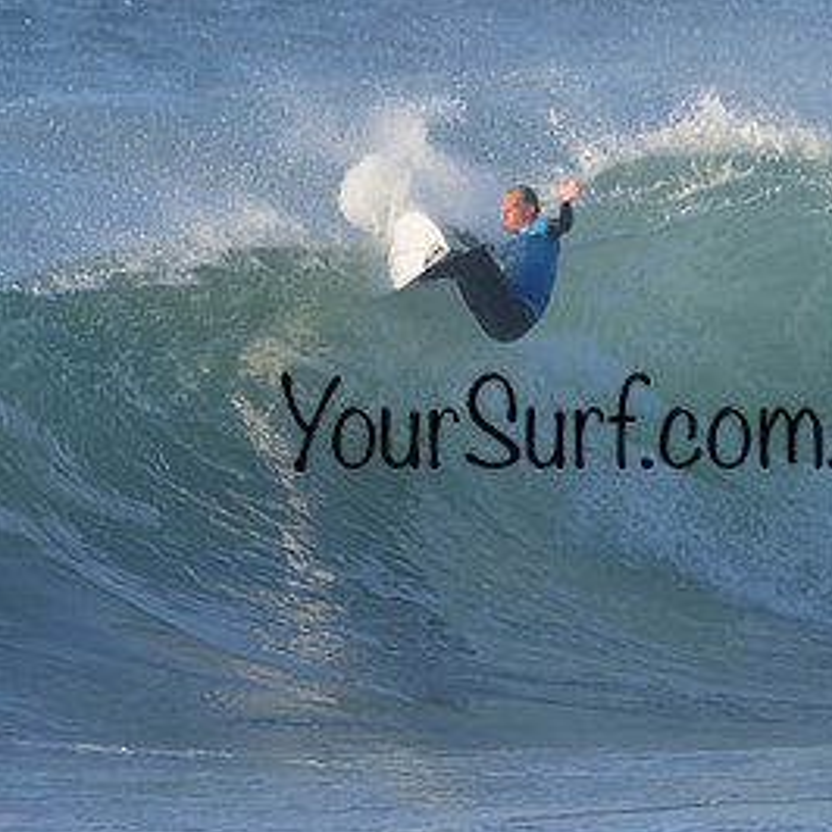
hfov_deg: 0.9
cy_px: 396
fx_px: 50388
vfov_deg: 0.9
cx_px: 604
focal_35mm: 1853
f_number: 11
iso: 2000
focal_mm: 1000
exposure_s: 1/1600
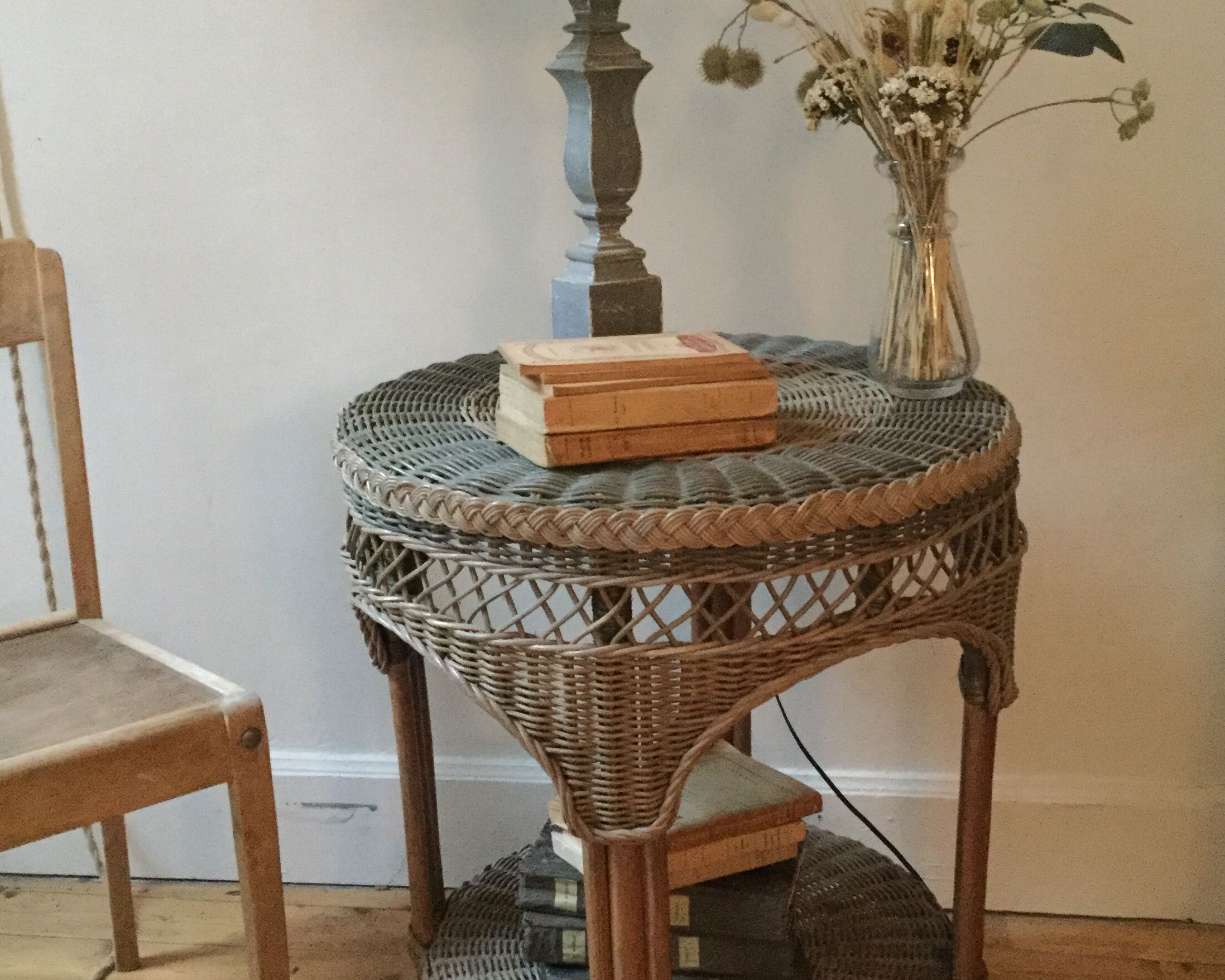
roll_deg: +0.4
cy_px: 506
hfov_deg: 41.1
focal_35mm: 45
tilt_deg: -18.6
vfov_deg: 33.4
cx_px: 638
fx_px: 1631
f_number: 2.4
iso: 500
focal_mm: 3.3
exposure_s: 1/17
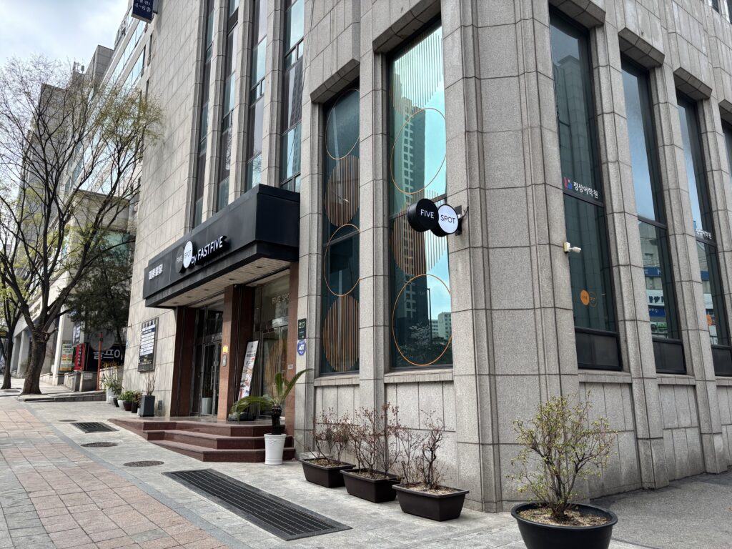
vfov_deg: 53.1
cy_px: 274
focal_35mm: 26
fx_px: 550
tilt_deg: +12.2
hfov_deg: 67.3
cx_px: 366
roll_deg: +0.1
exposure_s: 1/781
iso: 50
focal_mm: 5.96
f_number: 1.6
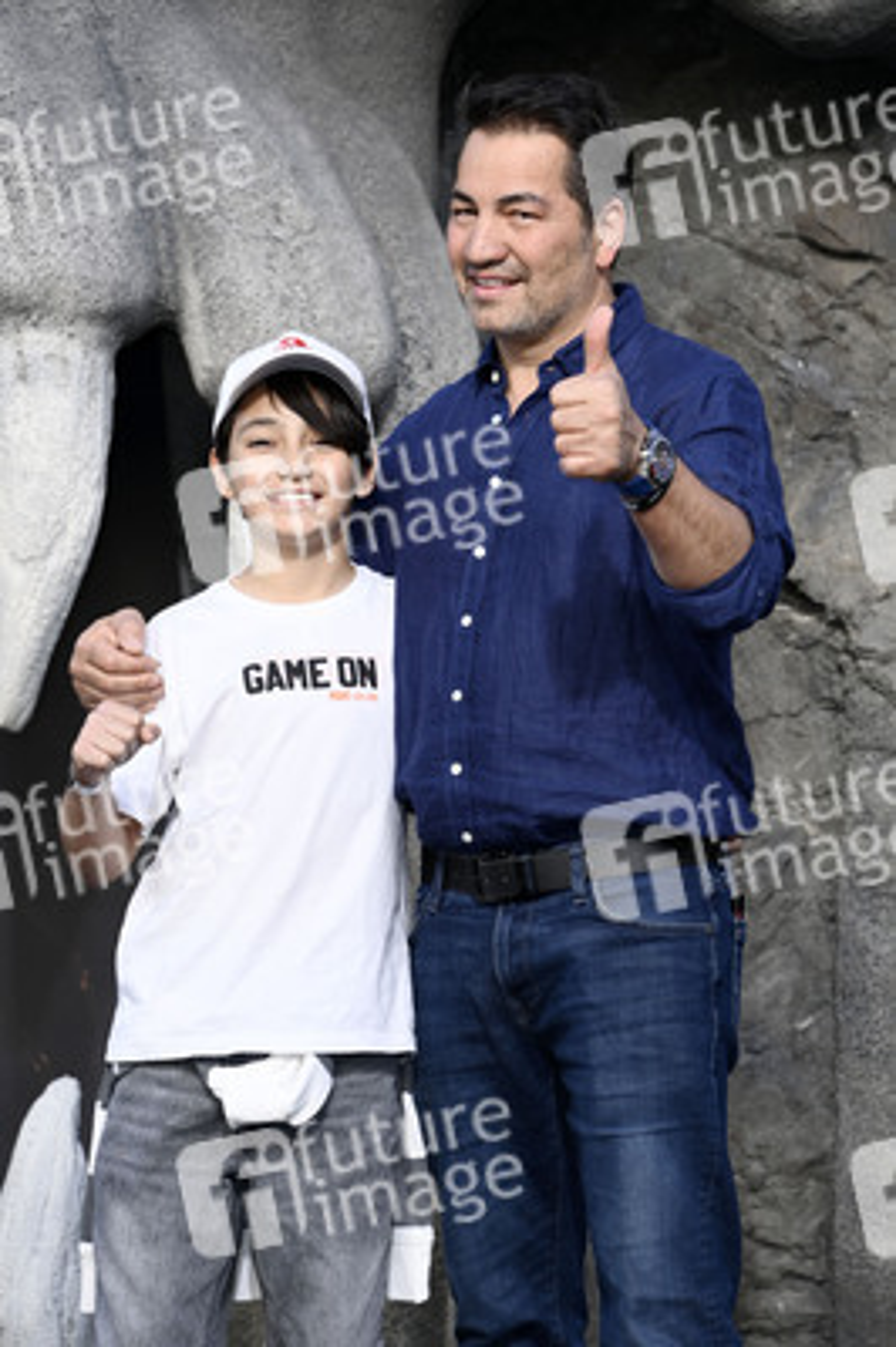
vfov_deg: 12.1
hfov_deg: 8.1
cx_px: 448
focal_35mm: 170
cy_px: 674
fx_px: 6357
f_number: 6.3
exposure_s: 1/250
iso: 250
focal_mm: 170
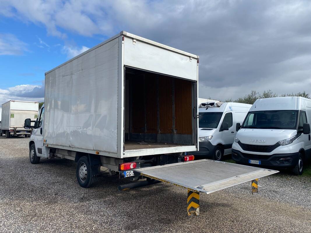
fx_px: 234
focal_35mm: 26
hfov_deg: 67.3
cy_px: 116
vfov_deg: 53.1
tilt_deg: +2.8
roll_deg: -1.6
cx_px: 156
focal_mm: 4.25
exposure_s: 1/2890
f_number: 1.8
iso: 32
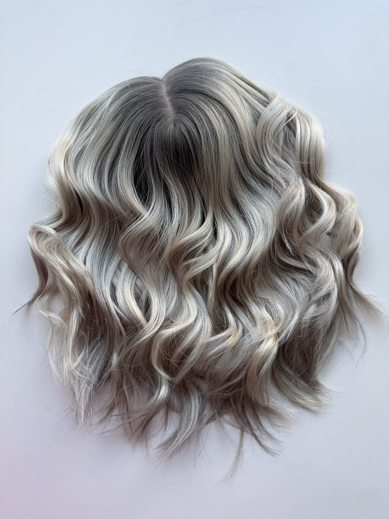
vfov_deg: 71.6
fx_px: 360
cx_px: 194
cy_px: 260
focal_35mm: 24
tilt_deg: -87.9
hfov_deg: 56.8
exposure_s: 1/148
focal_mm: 6.76
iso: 64
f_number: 1.78
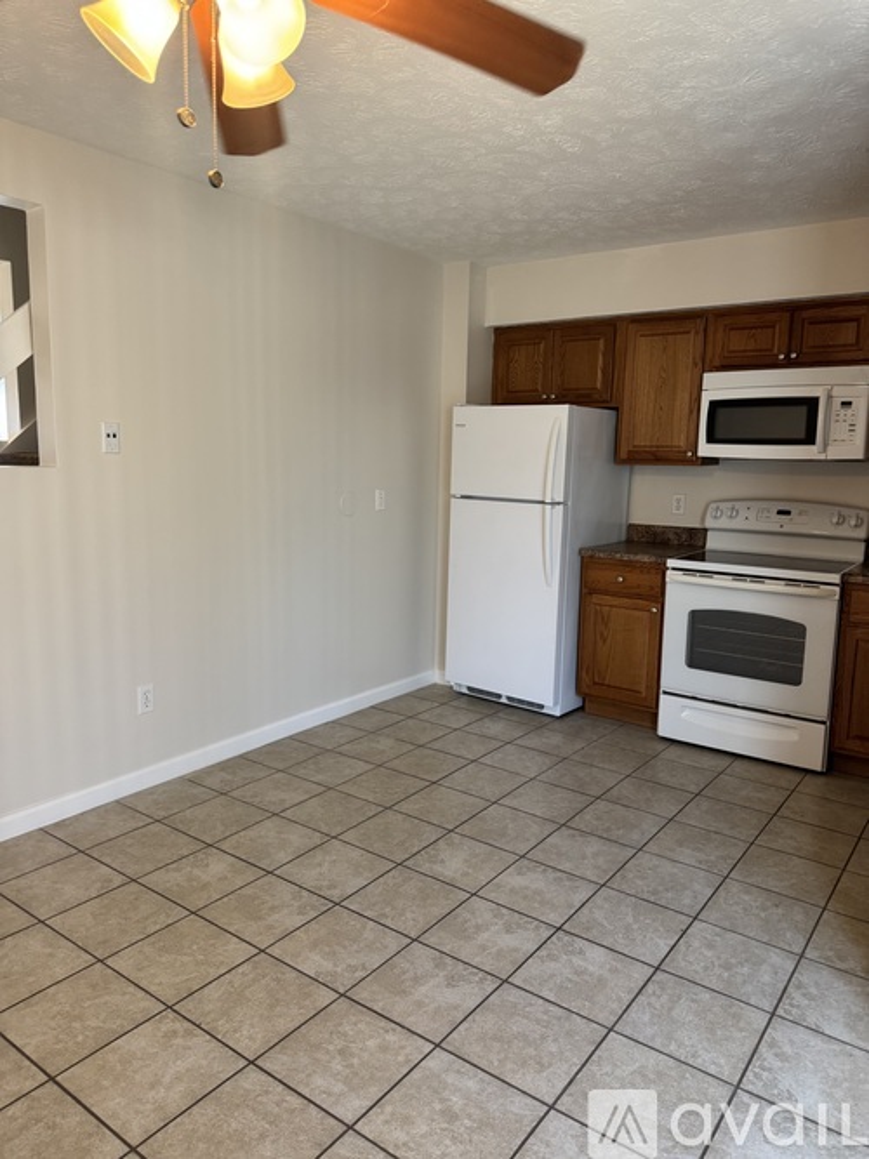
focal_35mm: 24
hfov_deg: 56.8
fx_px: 804
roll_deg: +0.3
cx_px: 434
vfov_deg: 71.6
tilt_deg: -7.5
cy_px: 580
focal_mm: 6.76
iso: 200
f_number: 1.78
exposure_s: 1/60
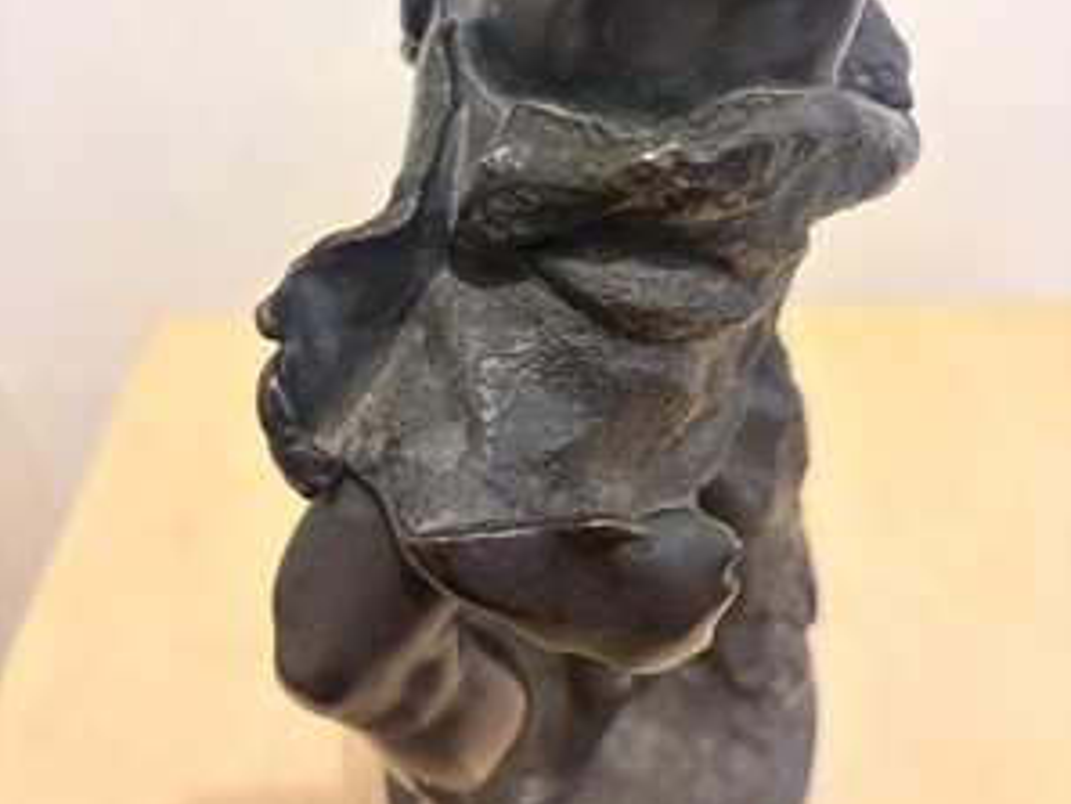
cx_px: 537
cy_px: 249
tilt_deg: -39.2
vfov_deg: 40.1
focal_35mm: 35
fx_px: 1083
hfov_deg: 52.6
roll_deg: +4.9
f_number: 1.6
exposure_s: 1/50
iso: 320
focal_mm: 5.96
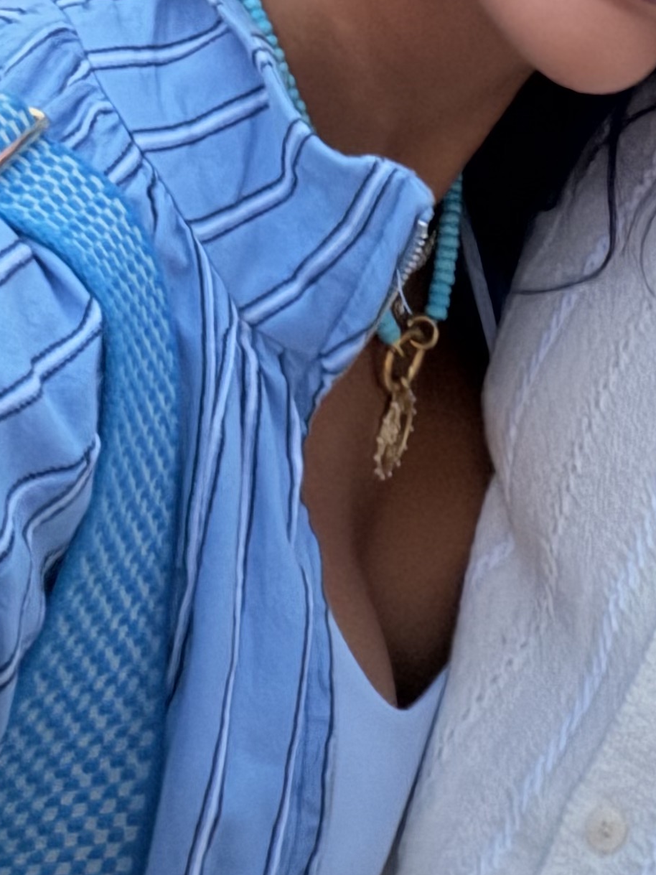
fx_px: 1921
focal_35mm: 76
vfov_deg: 23.4
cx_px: 700
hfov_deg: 18.7
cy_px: -184
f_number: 1.9
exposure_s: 1/15
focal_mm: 2.71
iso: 1250
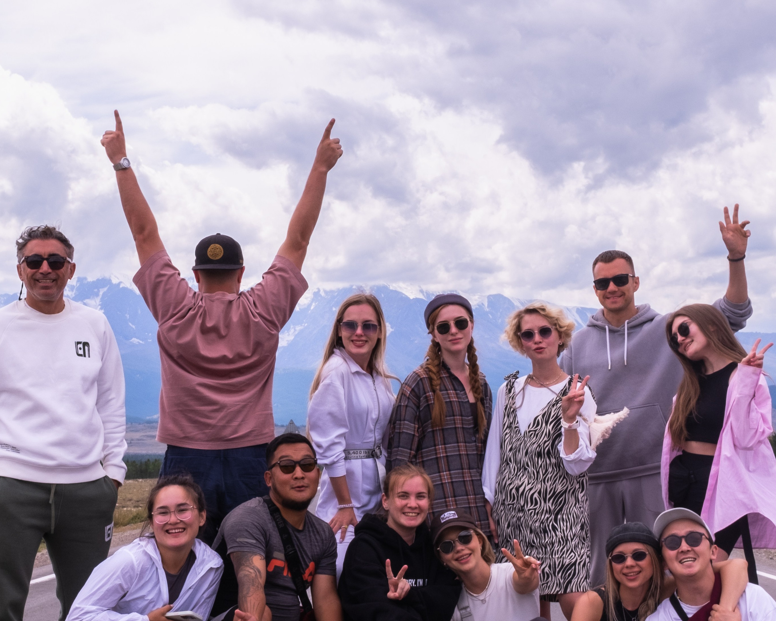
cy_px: 351
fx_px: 1723
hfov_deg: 25.4
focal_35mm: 75
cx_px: 404
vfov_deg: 20.4
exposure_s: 1/160
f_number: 13
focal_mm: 23
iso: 160
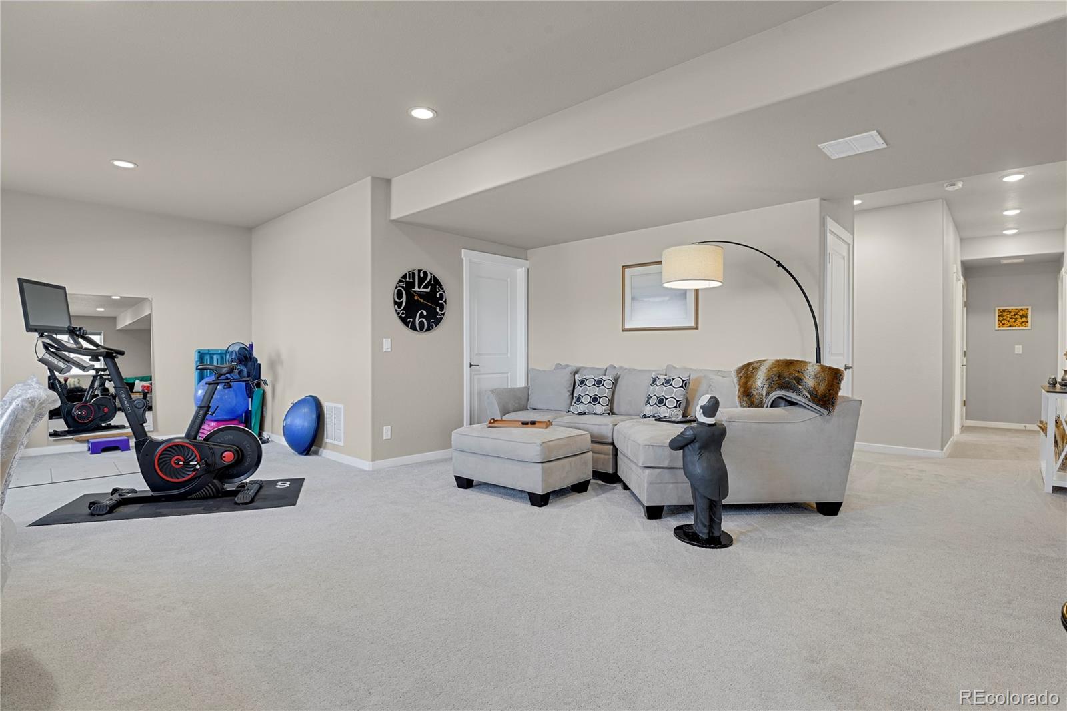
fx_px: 504
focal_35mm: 17
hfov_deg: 93.3
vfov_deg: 70.4
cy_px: 356
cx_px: 534
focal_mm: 17
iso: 250
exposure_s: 2
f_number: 8
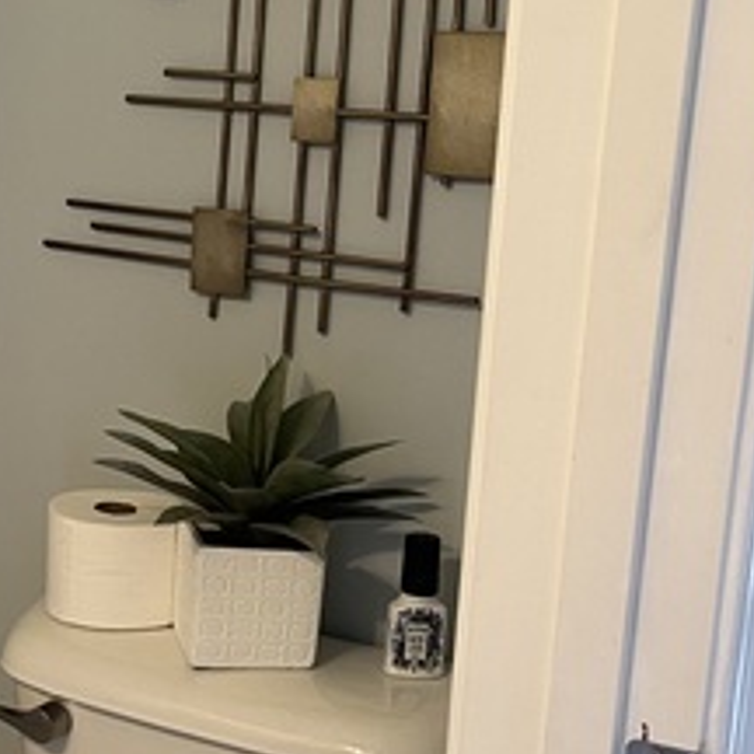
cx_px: -70
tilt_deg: -13.7
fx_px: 1750
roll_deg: +0.1
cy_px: 424
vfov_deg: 24.3
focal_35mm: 71
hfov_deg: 22.9
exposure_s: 1/60
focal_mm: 5.1
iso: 100
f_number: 1.6
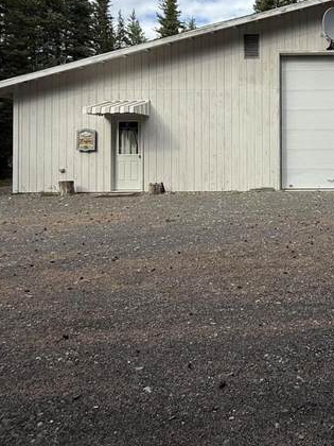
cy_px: 140
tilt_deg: +1.1
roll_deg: -1.2
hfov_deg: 41.3
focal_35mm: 32
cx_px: 289
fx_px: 412
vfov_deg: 55.3
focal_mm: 2.22
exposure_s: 1/1368
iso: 50
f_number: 2.2
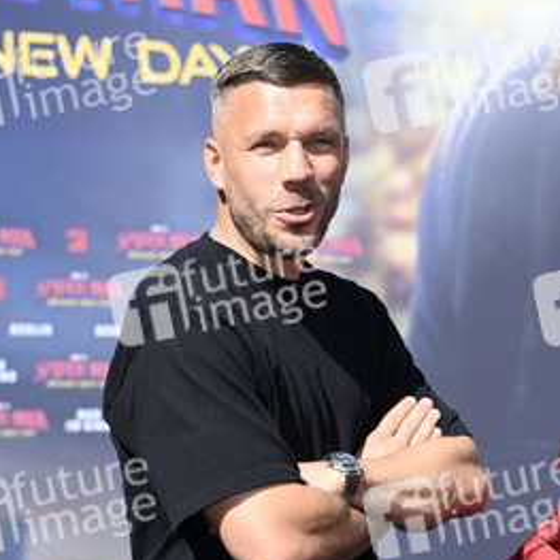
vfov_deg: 14.6
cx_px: 279
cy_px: 402
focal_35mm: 119
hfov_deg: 14.7
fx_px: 2178
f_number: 5.6
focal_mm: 92
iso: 100
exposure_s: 1/320
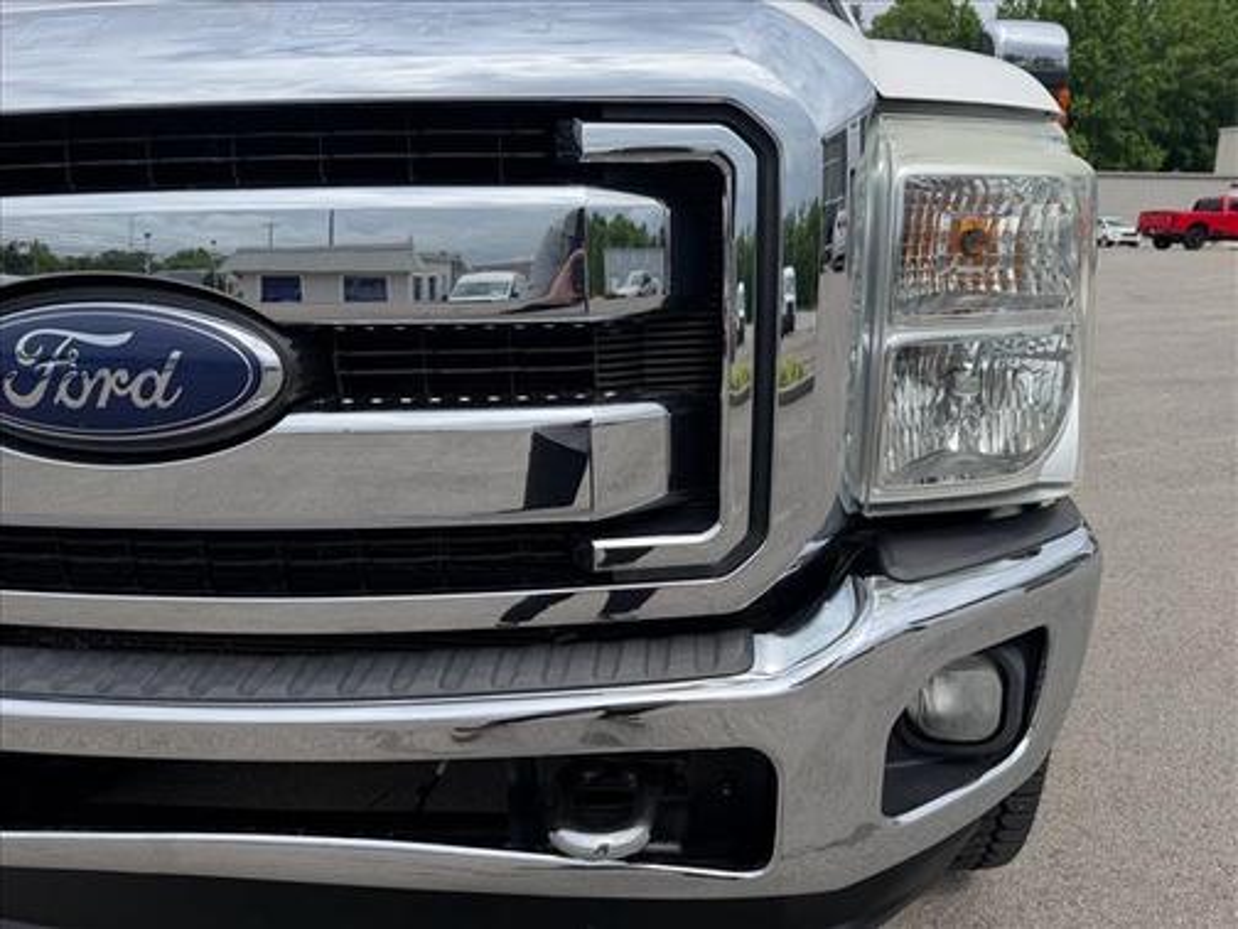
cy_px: 464
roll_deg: -0.8
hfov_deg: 71.6
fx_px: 858
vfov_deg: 56.8
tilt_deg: -13.0
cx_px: 619
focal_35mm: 24
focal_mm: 6.76
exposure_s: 1/4673
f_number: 1.78
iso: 80
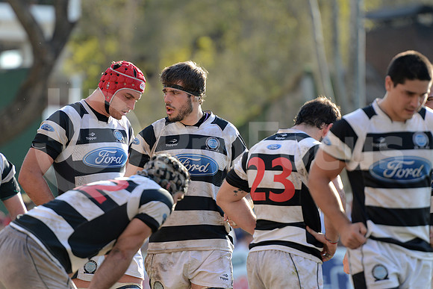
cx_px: 216
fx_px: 3368
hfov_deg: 7.4
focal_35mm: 280
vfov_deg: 4.9
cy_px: 144
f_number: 4
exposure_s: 1/500
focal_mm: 280
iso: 320
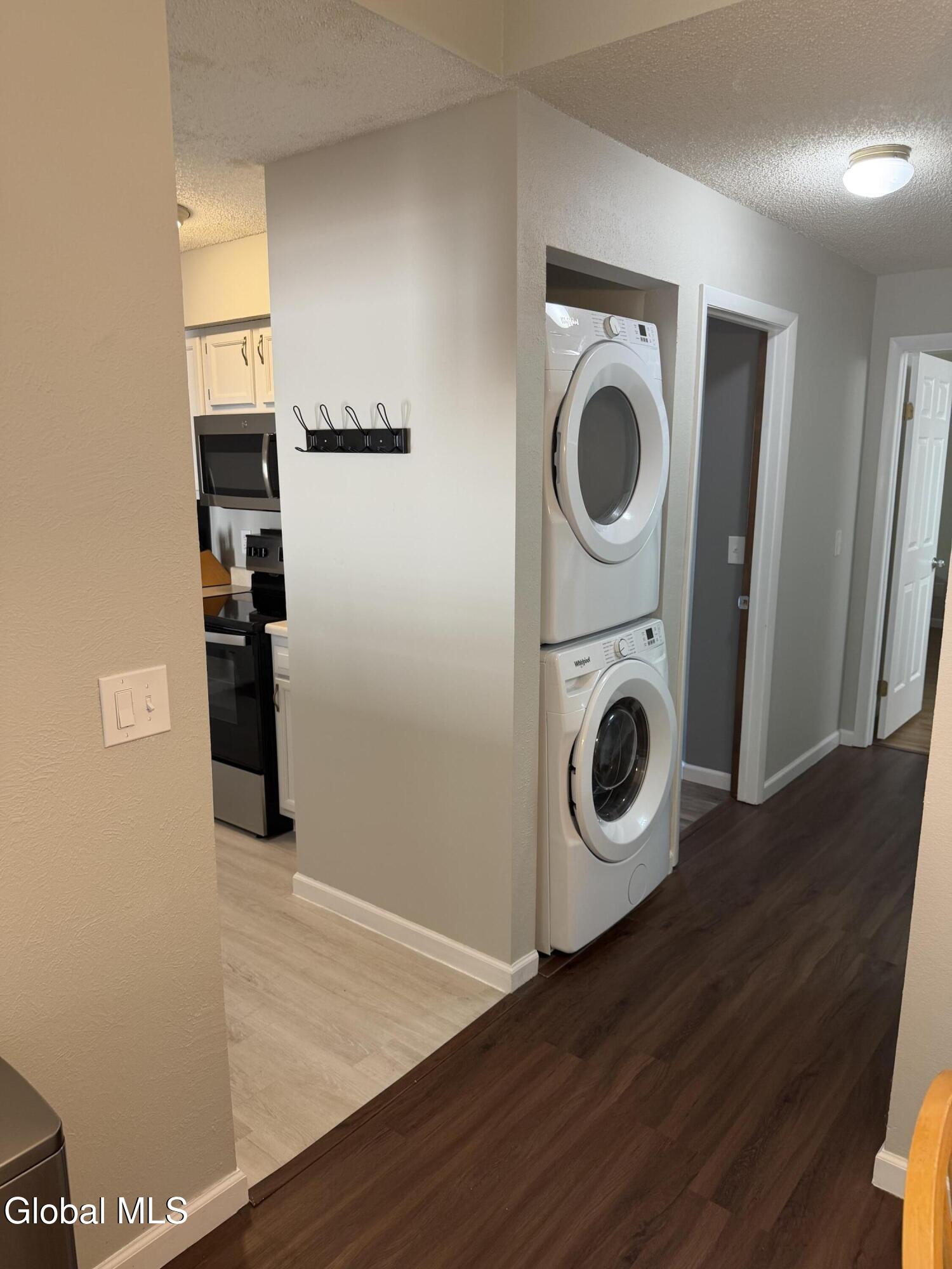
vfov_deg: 71.6
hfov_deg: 56.8
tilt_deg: -11.7
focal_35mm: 24
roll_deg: +0.9
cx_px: 476
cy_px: 634
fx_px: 880
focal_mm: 6.76
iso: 125
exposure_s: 1/60
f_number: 1.78
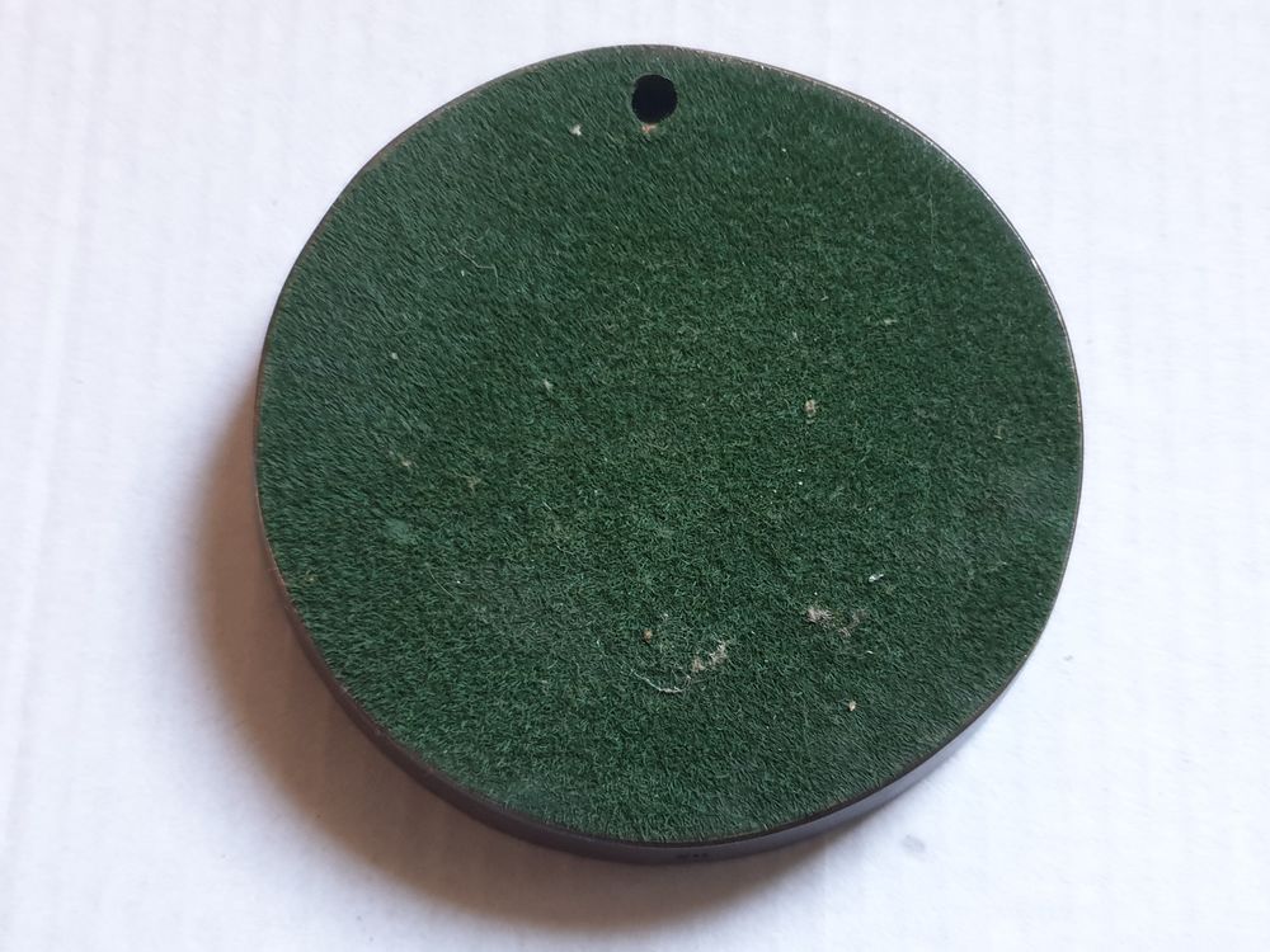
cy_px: 476
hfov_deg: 67.3
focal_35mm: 26
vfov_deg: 53.1
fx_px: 954
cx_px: 635
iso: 250
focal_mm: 4.3
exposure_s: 1/40
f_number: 1.5
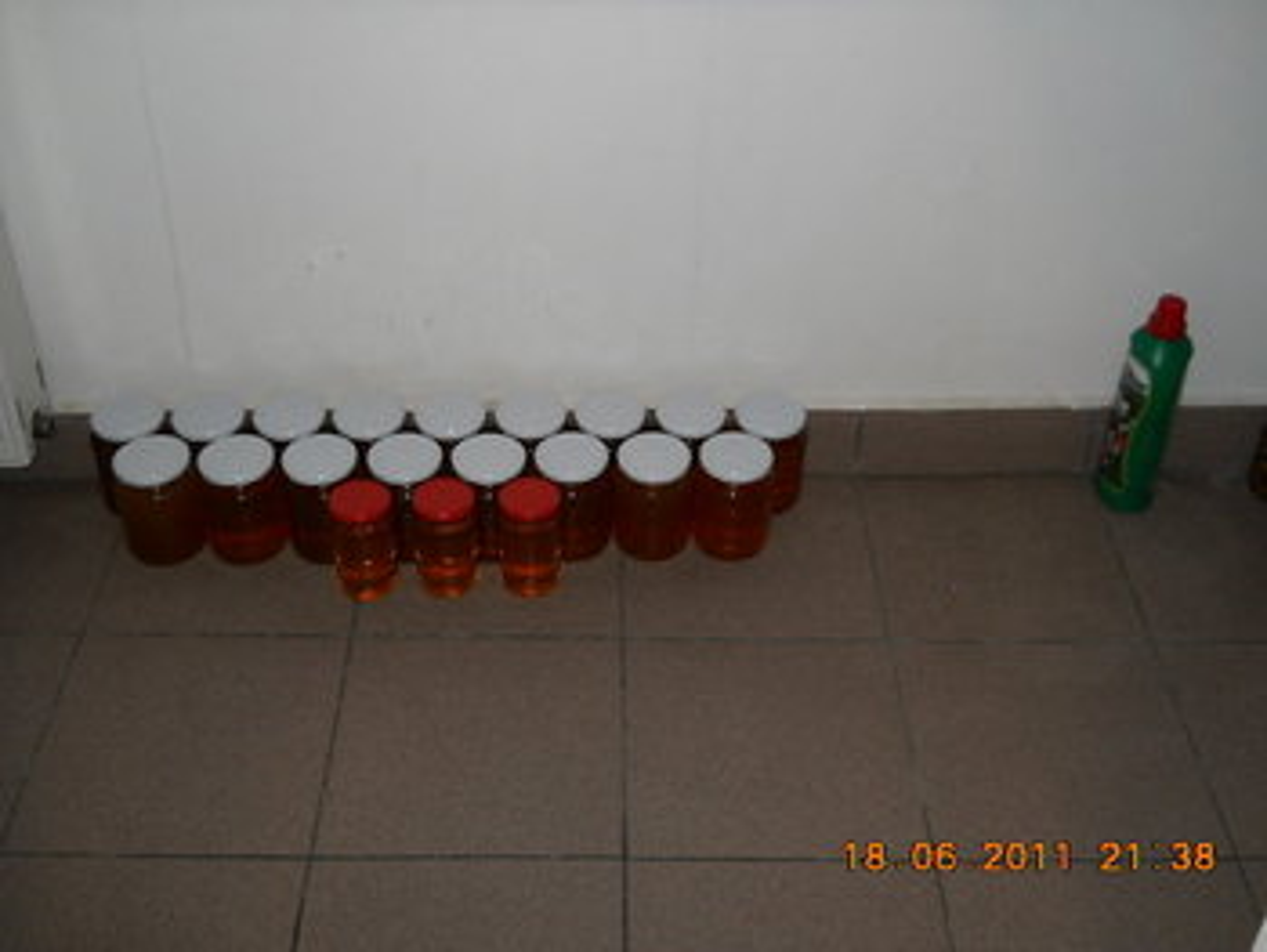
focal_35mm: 41
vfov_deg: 35.2
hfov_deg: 45.7
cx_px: 634
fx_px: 1502
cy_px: 476
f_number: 3.1
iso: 100
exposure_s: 1/30
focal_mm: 6.72
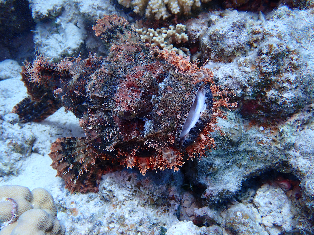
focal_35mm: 36
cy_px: 118
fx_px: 327
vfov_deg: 39.7
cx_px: 157
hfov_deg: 51.4
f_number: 3.5
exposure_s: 1/250
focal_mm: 6.37
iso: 100
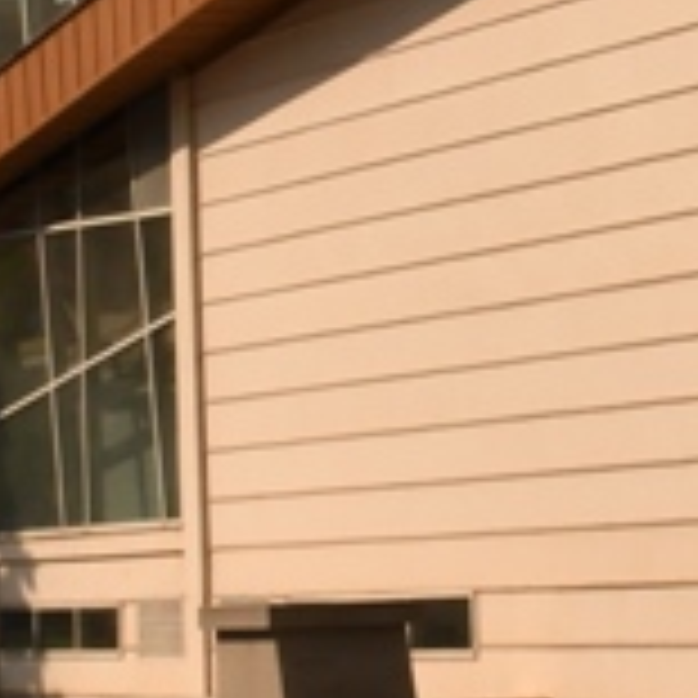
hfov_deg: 10.3
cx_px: 707
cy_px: 385
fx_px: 3833
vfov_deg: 10.4
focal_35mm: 168
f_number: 18
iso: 640
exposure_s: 1/800
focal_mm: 20
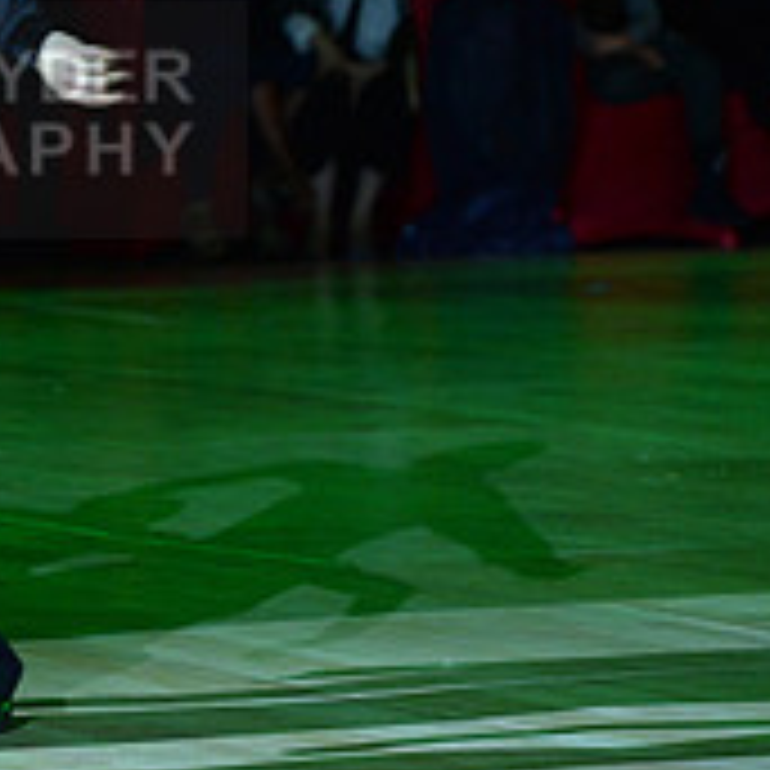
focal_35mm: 404
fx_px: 10167
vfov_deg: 4.3
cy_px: 119
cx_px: -243
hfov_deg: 4.3
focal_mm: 140
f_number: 4
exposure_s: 1/250
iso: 2000
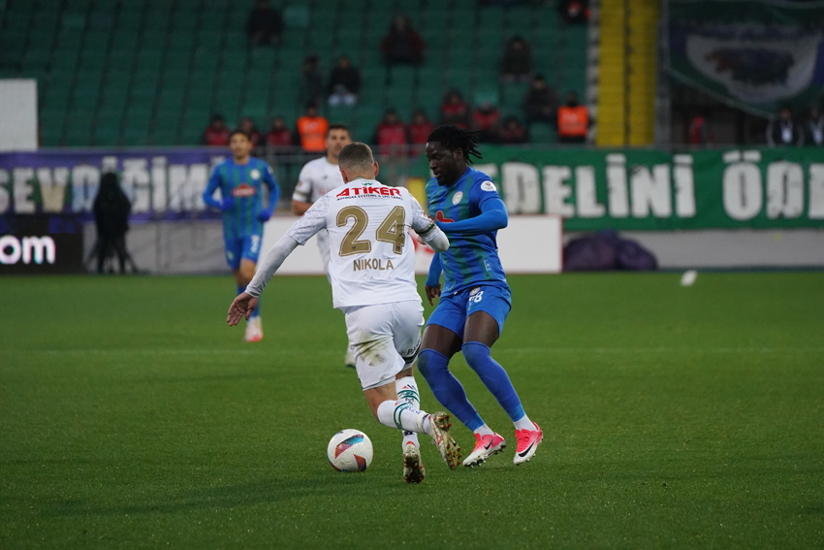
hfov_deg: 6.9
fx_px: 6867
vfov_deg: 4.6
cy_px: 275
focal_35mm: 300
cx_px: 412
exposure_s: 1/2000
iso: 8000
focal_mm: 300
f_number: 5.6
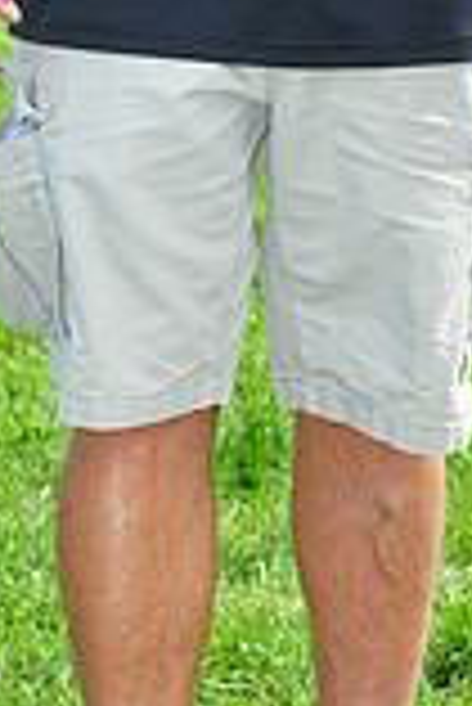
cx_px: 450
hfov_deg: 3.7
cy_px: -571
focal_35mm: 369
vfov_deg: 5.5
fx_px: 7240
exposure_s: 1/250
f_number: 6.3
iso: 250
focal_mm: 100
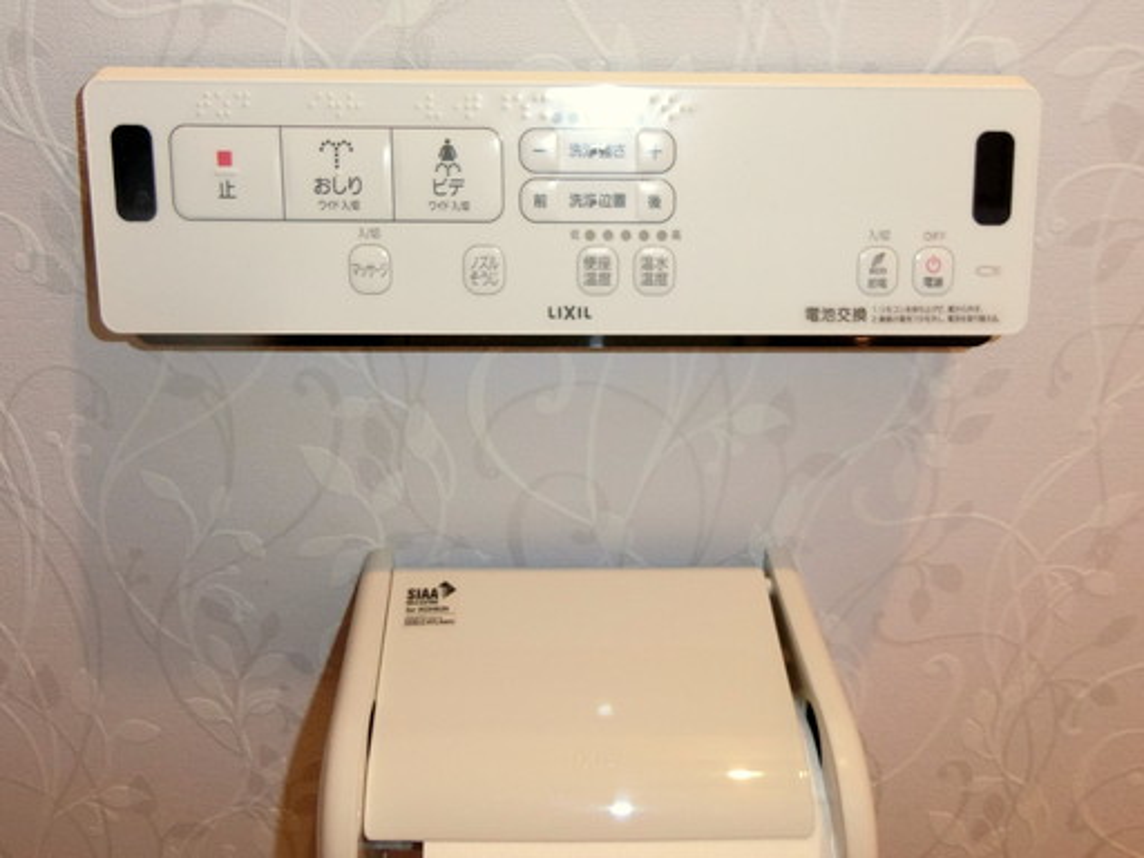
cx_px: 572
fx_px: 628
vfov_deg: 68.7
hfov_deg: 84.7
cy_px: 429
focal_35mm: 19
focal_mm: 4.1
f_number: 2.7
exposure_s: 1/60
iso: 400
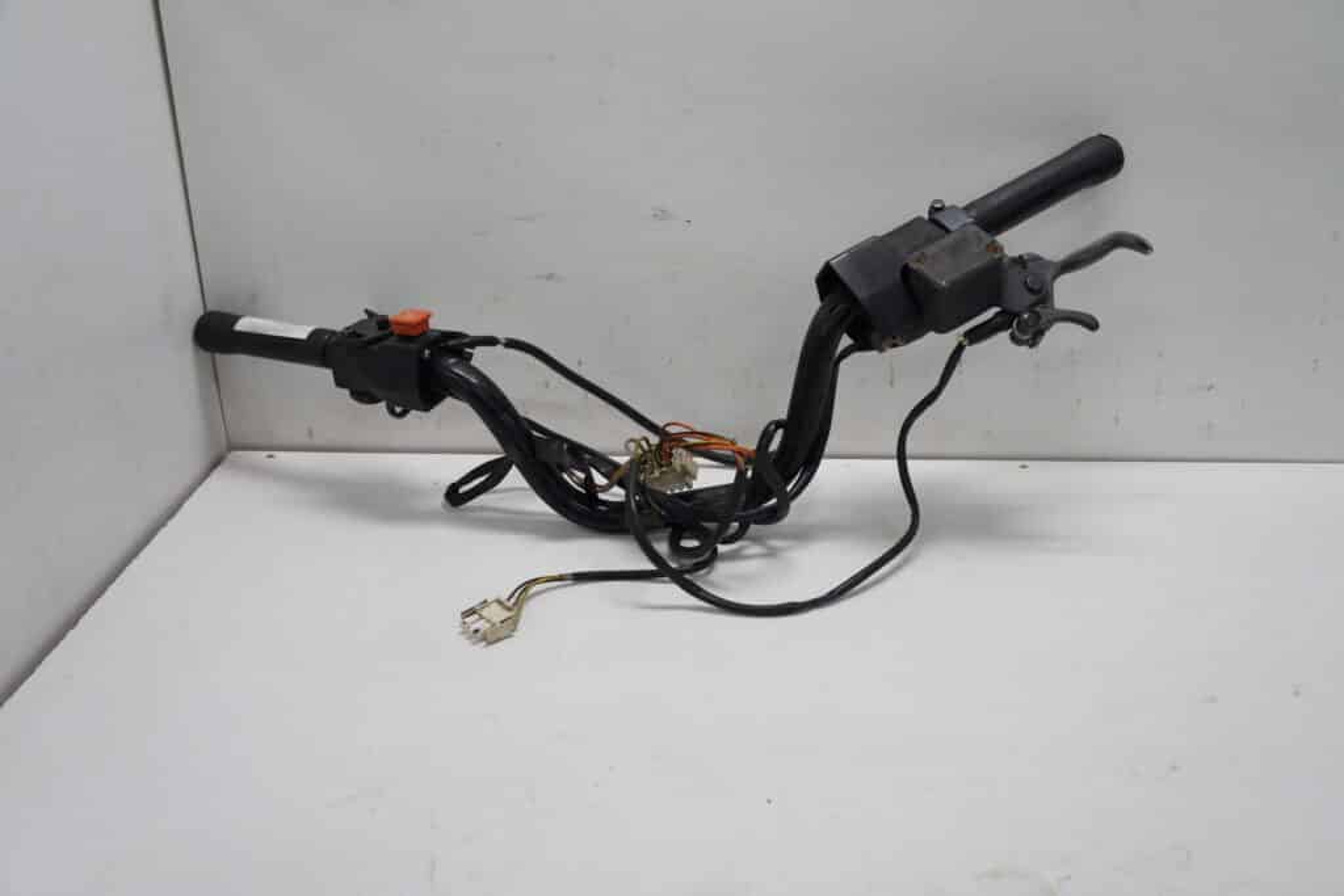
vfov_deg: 43.6
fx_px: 1120
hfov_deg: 61.9
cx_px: 672
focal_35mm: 30
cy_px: 448
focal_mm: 20
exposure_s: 1/60
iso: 160
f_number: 4.5
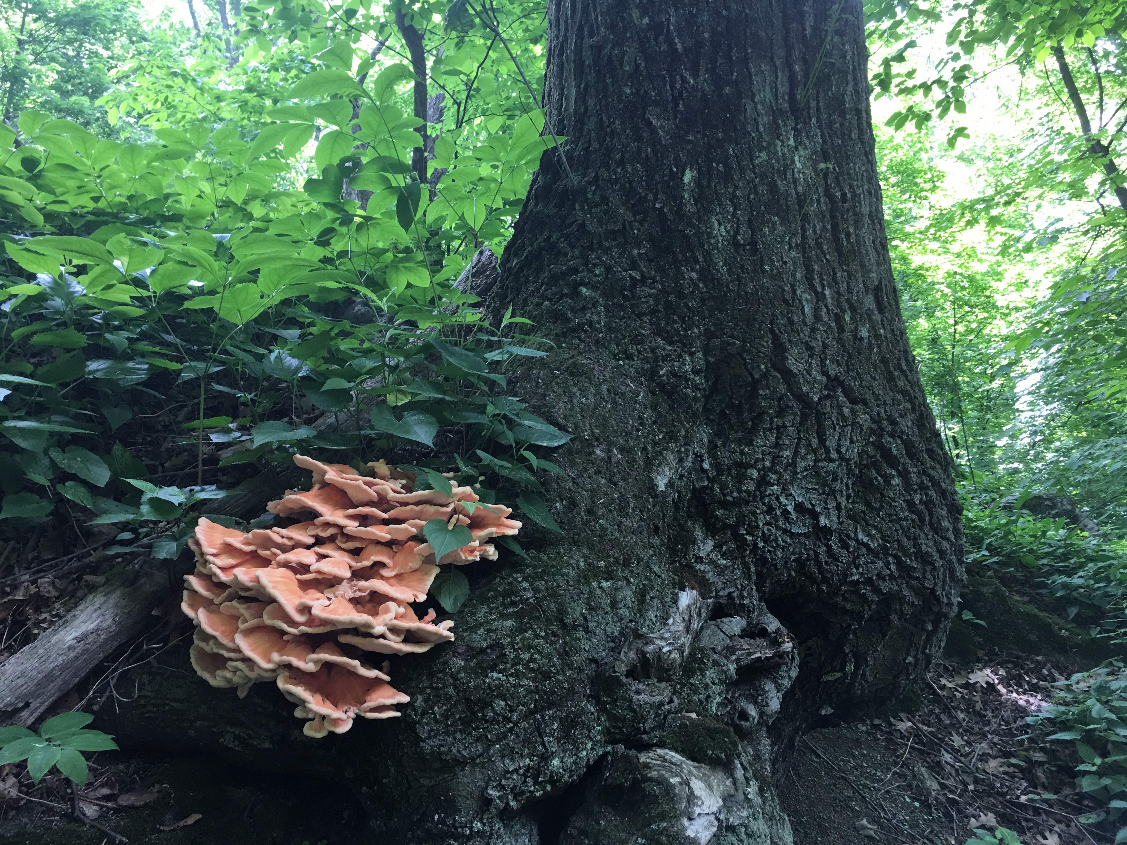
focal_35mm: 29
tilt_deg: +3.0
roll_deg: +2.6
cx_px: 564
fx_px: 944
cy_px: 422
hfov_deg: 61.7
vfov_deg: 48.2
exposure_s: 1/30
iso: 25
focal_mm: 4.15
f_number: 2.2
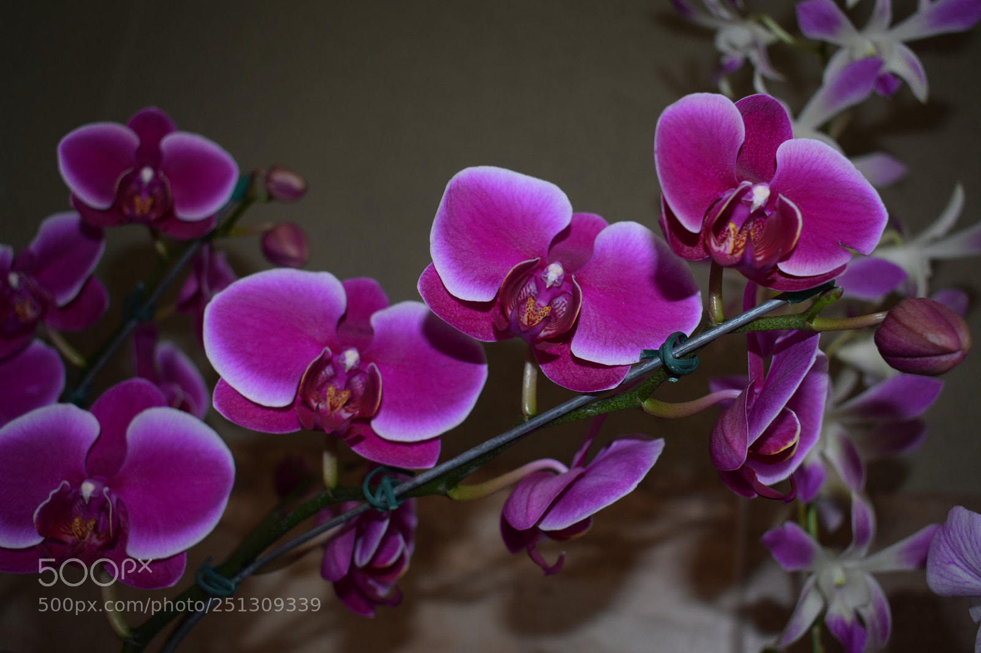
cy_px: 326
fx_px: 1022
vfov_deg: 35.5
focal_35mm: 38
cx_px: 490
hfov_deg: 51.3
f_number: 4.5
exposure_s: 1/80
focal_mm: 25
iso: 220
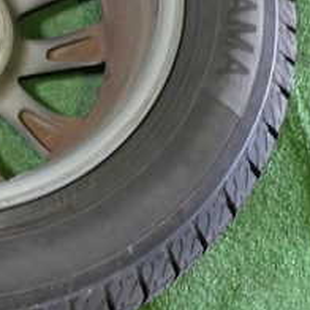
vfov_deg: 21.0
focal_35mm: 81
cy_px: 38
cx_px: -57
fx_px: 821
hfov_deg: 20.1
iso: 400
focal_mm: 5.4
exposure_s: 1/30
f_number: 2.3
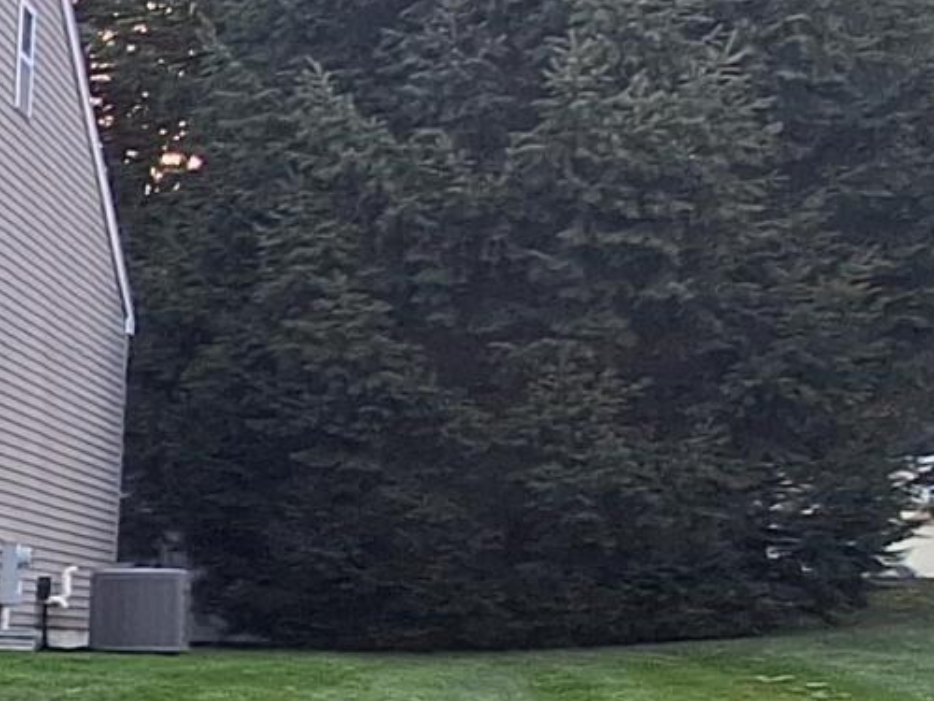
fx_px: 2105
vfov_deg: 18.2
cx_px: -1412
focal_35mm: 78
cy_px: 770
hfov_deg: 14.2
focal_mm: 1.74
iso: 50
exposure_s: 1/120
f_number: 2.2
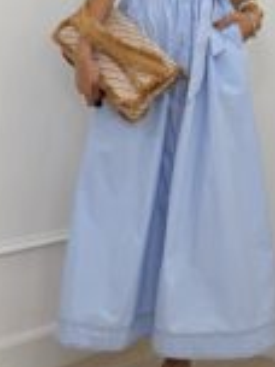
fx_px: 667
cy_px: 17
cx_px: 191
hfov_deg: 23.1
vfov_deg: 29.1
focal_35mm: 63
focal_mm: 6.76
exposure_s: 1/438
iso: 80
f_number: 1.78
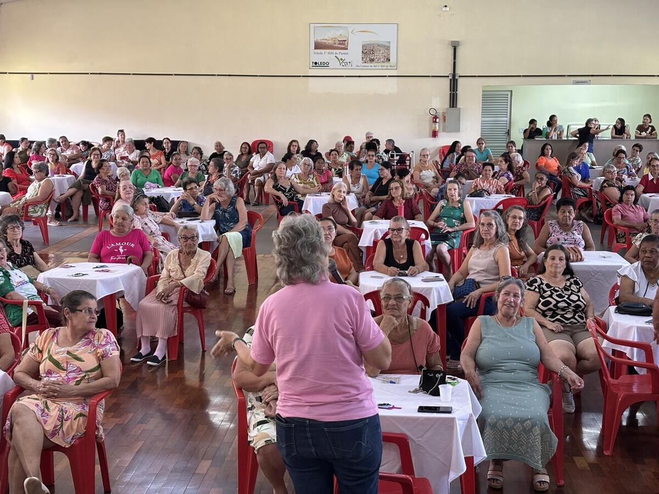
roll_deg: +0.5
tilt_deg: -9.2
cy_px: 247
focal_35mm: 52
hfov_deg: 36.8
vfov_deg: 28.0
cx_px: 330
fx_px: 990
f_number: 1.6
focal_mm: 5.96
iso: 125
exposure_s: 1/40
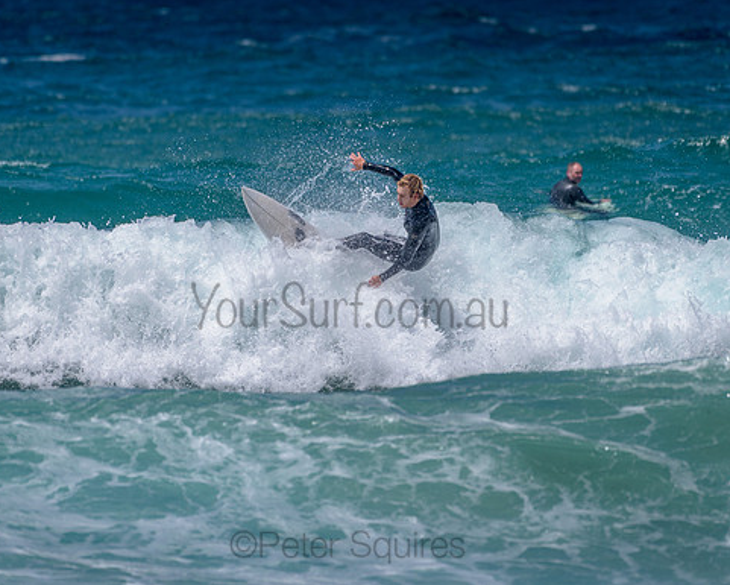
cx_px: 374
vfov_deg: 2.2
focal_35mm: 695
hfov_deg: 2.8
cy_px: 229
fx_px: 15019
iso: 80
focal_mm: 500
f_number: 5.6
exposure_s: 1/2000
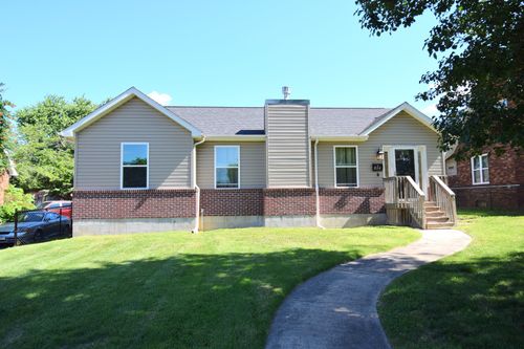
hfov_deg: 77.3
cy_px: 174
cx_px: 262
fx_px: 327
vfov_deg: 56.1
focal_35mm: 22
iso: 200
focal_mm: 15
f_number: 8
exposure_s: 1/250
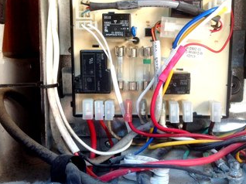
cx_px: 128
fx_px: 312
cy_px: 93
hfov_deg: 43.0
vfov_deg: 32.8
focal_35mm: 44
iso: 64
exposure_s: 1/60
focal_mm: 4.28
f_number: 2.4
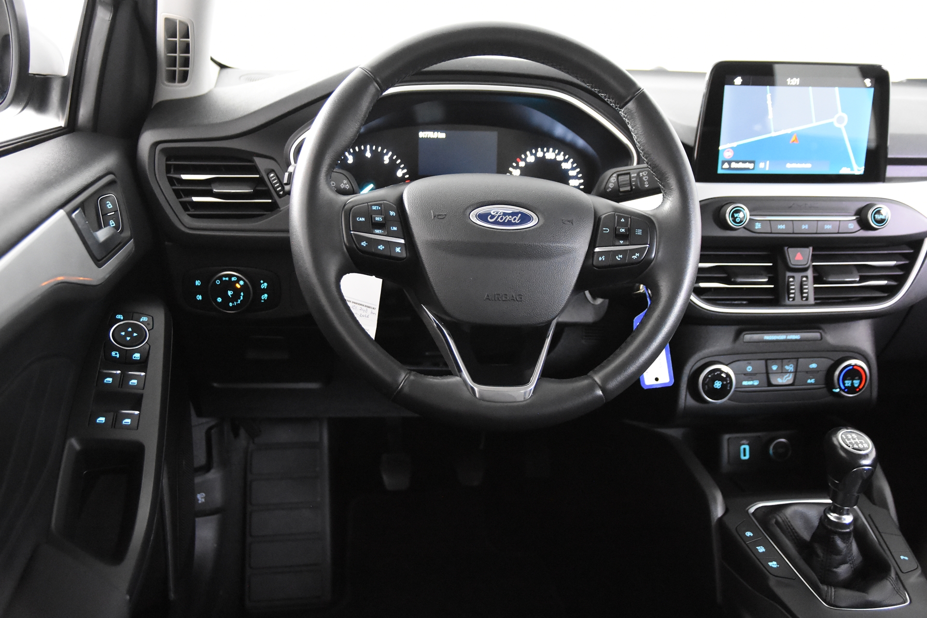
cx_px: 464
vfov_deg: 36.9
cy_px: 309
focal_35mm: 36
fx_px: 927
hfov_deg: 53.1
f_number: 3
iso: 7200
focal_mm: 24
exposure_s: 1/40
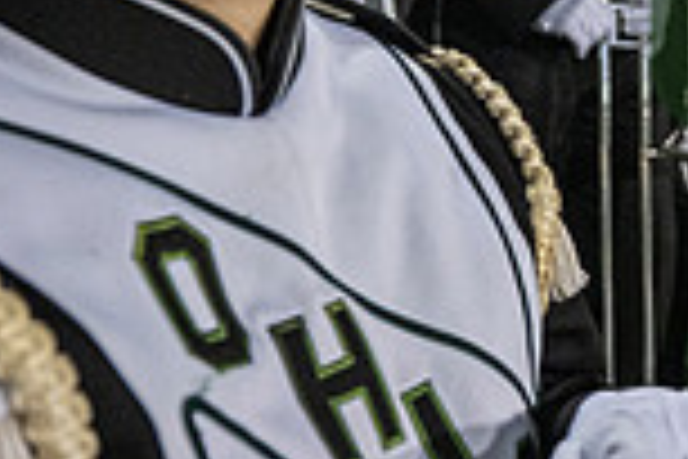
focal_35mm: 91
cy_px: 16
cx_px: 989
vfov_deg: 14.8
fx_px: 1739
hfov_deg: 19.8
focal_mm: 24
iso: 2000
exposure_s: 1/500
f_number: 3.2
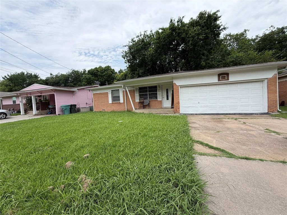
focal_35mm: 14
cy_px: 108
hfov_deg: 102.1
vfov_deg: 85.7
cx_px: 144
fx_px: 116
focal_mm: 2.22
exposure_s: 1/770
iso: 25
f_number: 2.2
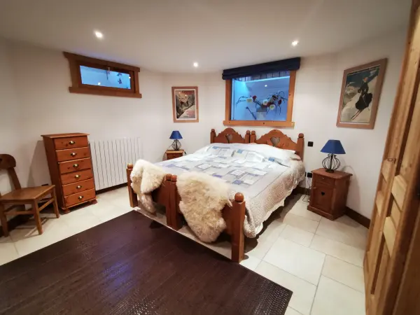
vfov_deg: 78.1
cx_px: 210
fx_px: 194
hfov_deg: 94.5
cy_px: 158
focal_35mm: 16
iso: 400
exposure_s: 1/25
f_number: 2.2
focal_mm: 2.35
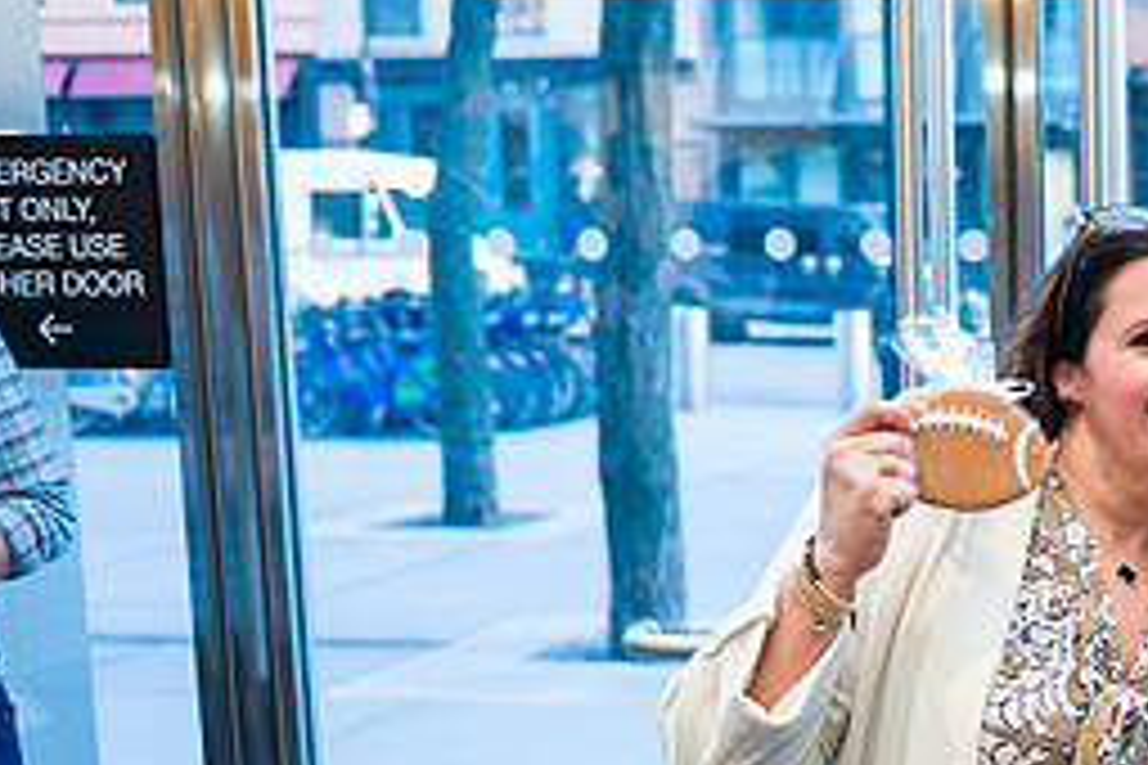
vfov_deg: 20.6
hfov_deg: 27.7
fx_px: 2105
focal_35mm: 66
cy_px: 495
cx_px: 1279
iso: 400
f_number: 3.2
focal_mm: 29
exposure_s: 1/125
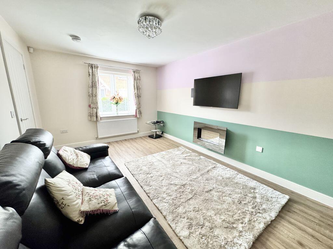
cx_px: 166
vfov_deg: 85.7
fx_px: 135
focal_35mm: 14
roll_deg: -0.2
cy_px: 124
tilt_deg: -9.8
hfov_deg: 102.1
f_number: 2.2
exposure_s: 1/82
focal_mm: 2.22
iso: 320
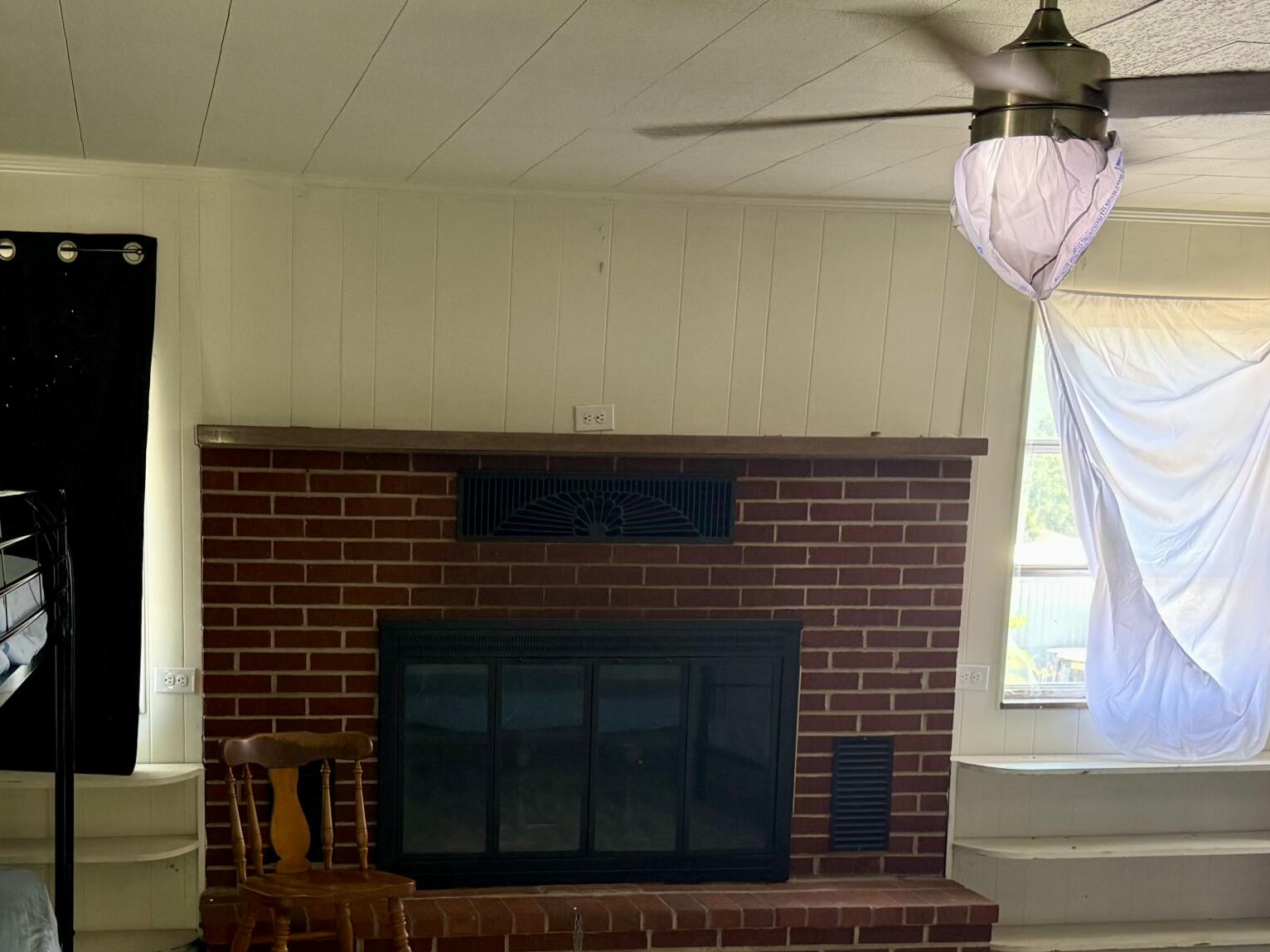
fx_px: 1724
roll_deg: -0.8
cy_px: 744
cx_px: 422
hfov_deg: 39.9
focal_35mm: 47
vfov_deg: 30.2
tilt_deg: -7.7
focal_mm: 6.76
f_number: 1.78
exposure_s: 1/64
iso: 200
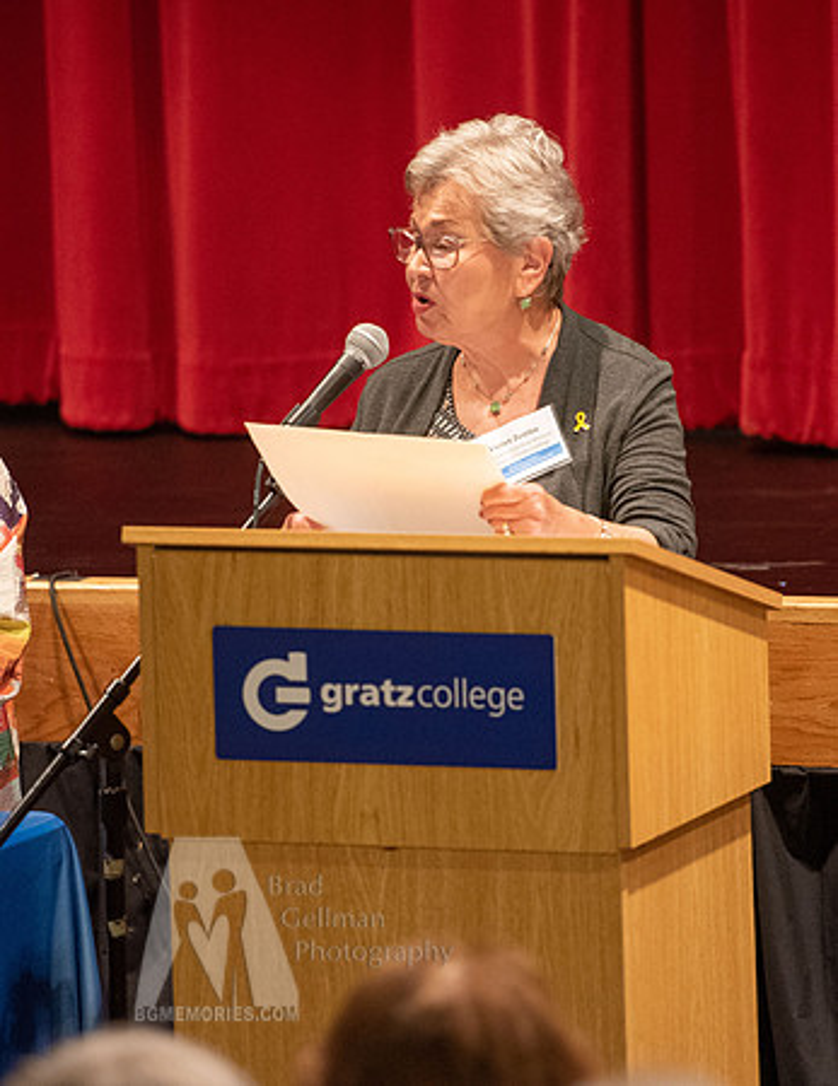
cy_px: 531
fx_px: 10428
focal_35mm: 329
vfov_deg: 6.0
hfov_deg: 4.6
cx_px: 448
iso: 2500
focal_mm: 200
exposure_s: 1/80
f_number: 2.8
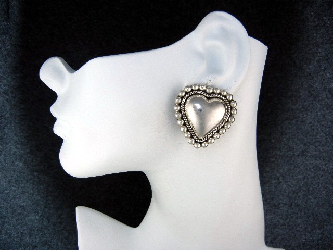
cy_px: 125
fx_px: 327
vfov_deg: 41.8
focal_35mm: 34
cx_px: 166
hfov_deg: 54.0
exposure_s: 1/35.5
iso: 160
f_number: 3.6
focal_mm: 6.2
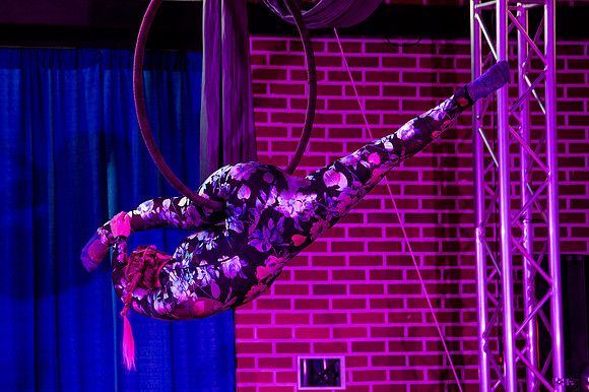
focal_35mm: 154
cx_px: 160
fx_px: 2513
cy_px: 163
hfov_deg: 13.3
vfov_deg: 8.9
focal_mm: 105
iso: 2500
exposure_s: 1/320
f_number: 4
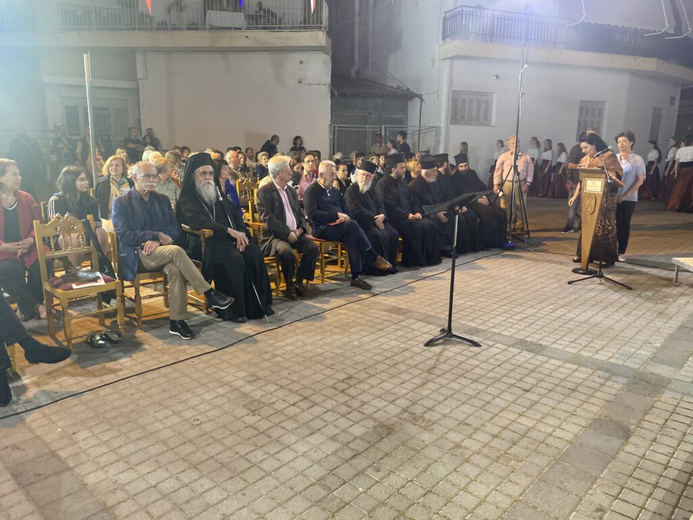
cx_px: 346
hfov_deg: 67.3
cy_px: 260
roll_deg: -1.5
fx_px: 521
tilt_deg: -12.4
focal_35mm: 26
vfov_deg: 53.1
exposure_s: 1/50
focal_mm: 4.25
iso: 400
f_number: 1.8
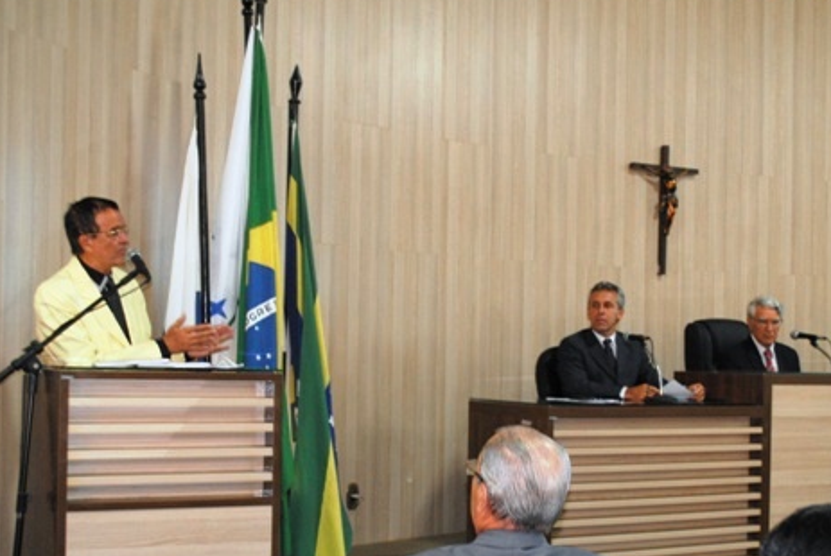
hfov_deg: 34.3
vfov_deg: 23.4
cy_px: 357
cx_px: 492
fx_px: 1341
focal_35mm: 58
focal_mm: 28
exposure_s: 1/10
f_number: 4.5
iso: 800
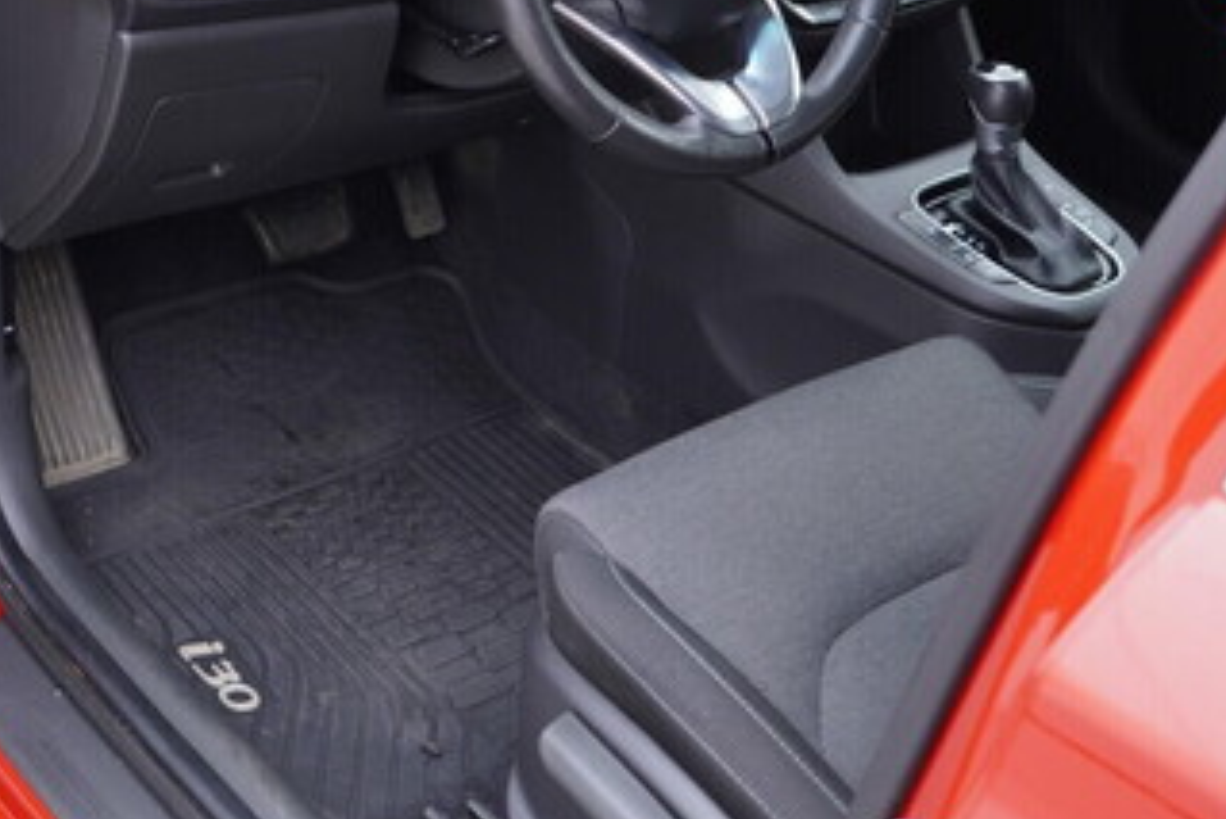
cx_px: 354
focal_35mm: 62
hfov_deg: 31.9
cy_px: 152
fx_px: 2112
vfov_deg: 21.6
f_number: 2.8
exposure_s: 1/40
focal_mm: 24
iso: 200
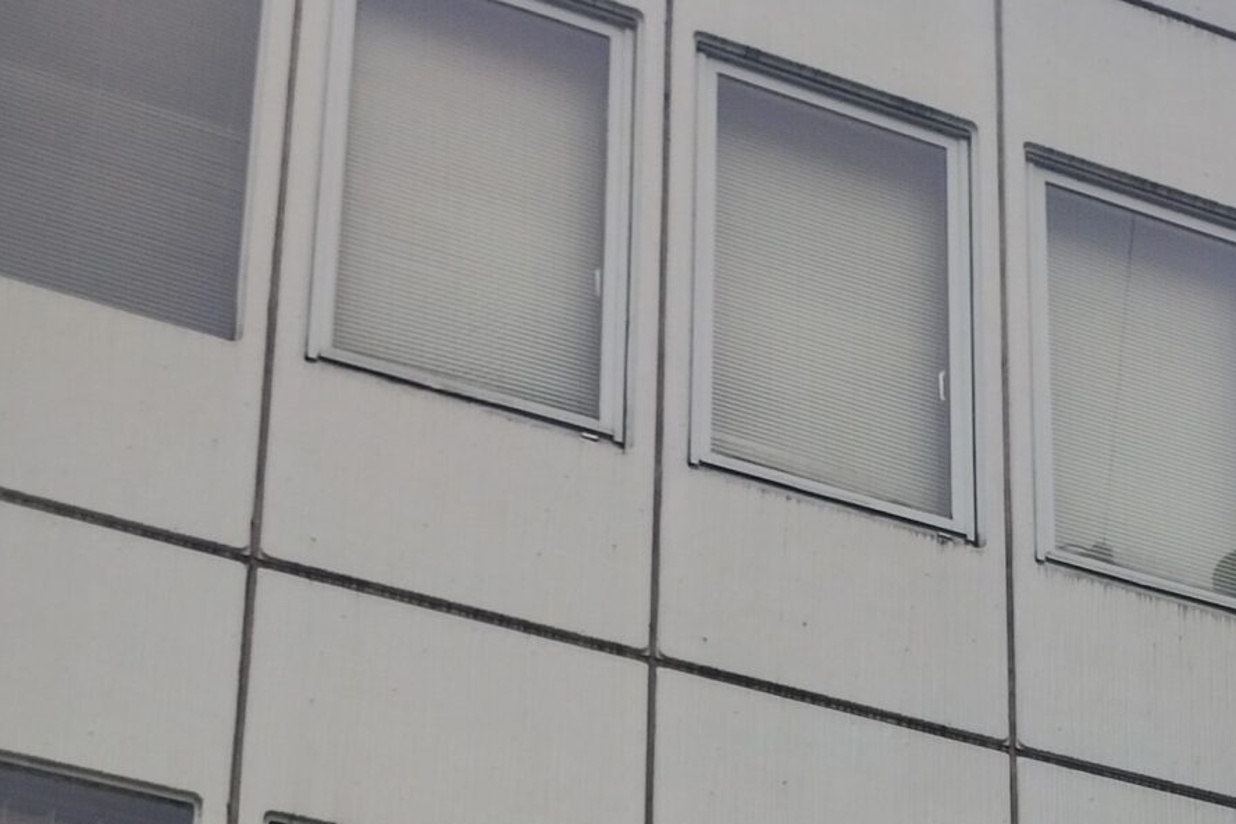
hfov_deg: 24.0
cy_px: 1501
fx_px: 2884
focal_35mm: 84
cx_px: 861
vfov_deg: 14.3
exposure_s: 1/1089
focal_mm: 4.27
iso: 100
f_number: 1.8
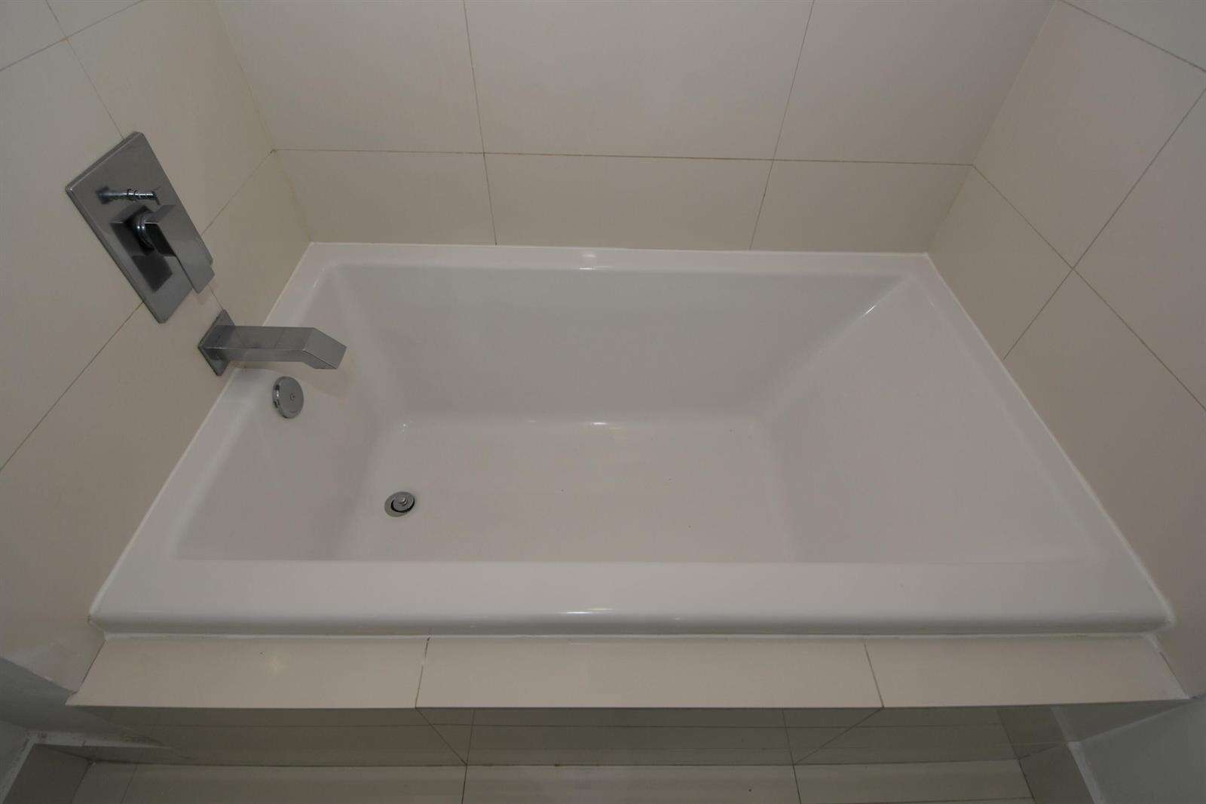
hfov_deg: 100.4
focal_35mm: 15
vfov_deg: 77.3
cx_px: 603
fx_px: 502
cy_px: 402
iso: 200
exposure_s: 1/60
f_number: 5
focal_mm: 10
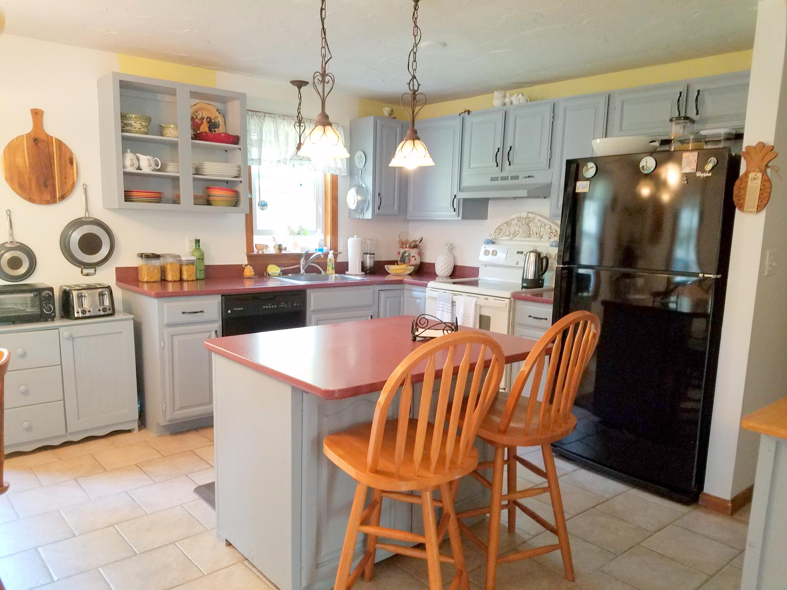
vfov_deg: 53.1
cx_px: 394
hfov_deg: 67.3
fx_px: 591
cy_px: 295
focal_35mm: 26
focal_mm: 4.2
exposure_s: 1/24
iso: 250
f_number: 1.7
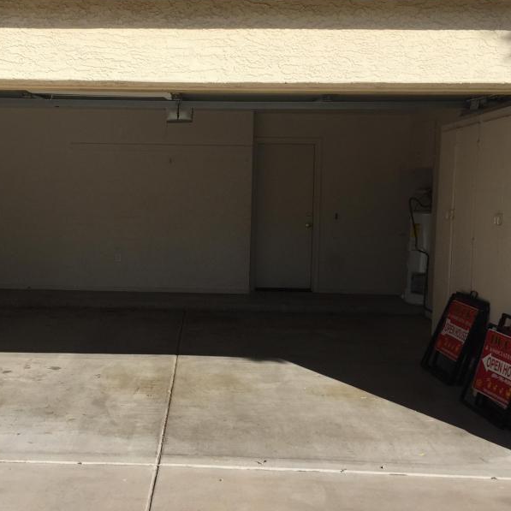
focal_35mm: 44
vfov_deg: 38.3
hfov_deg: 38.0
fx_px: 735
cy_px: 251
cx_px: 182
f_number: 2.2
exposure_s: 1/3049
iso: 32
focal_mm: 4.15
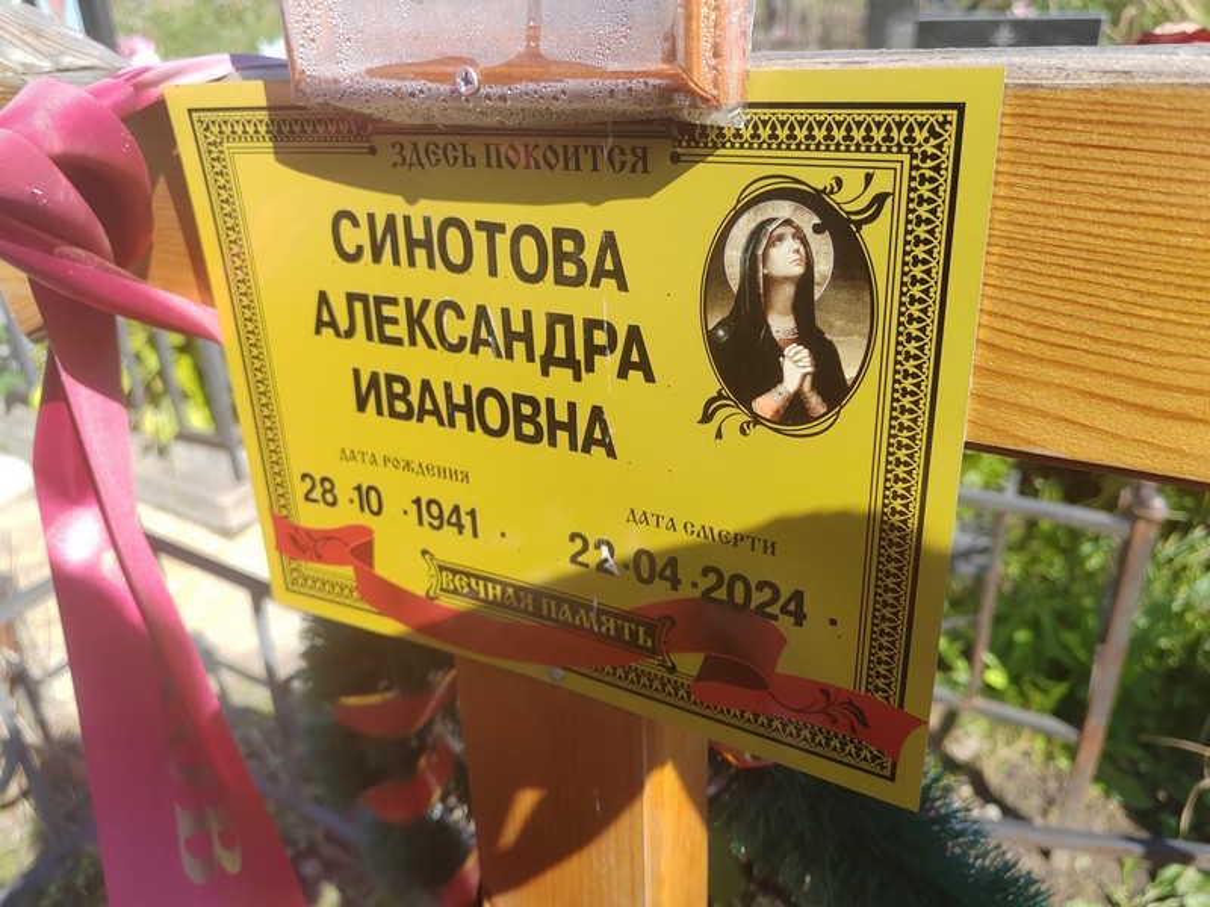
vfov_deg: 51.4
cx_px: 605
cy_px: 454
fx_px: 944
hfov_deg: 65.3
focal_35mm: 27
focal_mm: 5.52
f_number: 1.9
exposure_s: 1/840
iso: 100
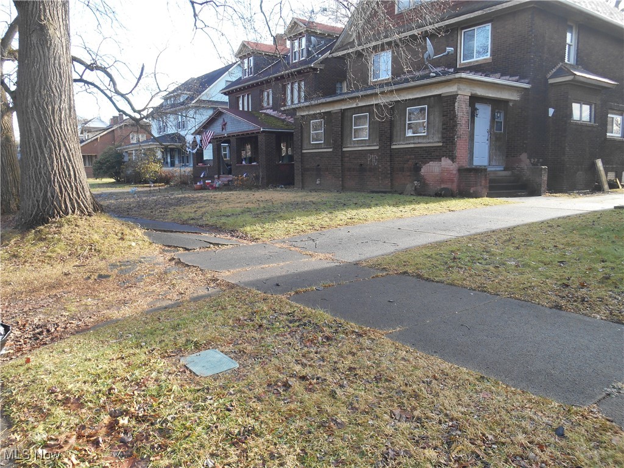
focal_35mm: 26
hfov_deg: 67.3
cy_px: 234
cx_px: 312
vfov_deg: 53.1
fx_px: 469
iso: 80
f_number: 3.4
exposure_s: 1/100
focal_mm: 4.7
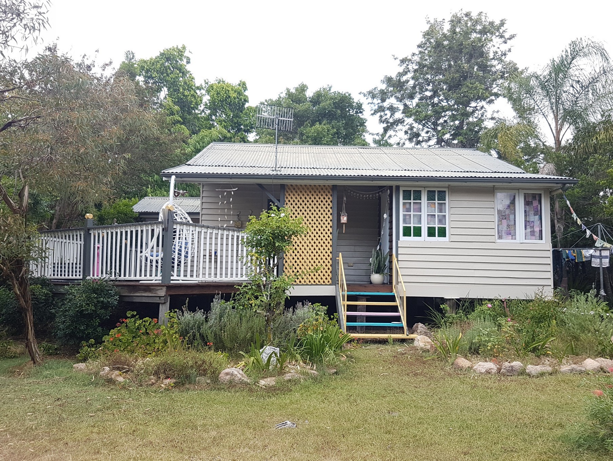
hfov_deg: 67.3
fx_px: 461
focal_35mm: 26
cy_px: 230
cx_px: 306
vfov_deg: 53.1
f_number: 1.7
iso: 40
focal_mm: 4.2
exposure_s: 1/610
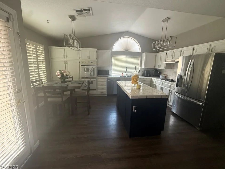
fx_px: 97
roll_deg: -1.6
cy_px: 82
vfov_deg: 81.7
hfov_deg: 98.2
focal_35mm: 15
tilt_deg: -10.2
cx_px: 115
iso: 400
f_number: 2.2
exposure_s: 1/61
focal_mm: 2.22
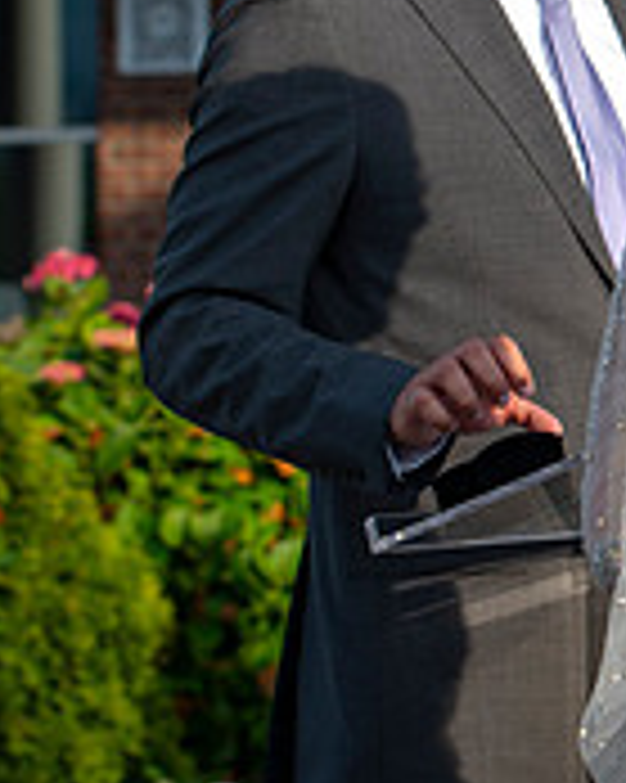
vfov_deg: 8.4
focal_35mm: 229
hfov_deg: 6.6
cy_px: 215
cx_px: 1134
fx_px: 5308
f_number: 5
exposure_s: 1/250
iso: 64
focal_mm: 70
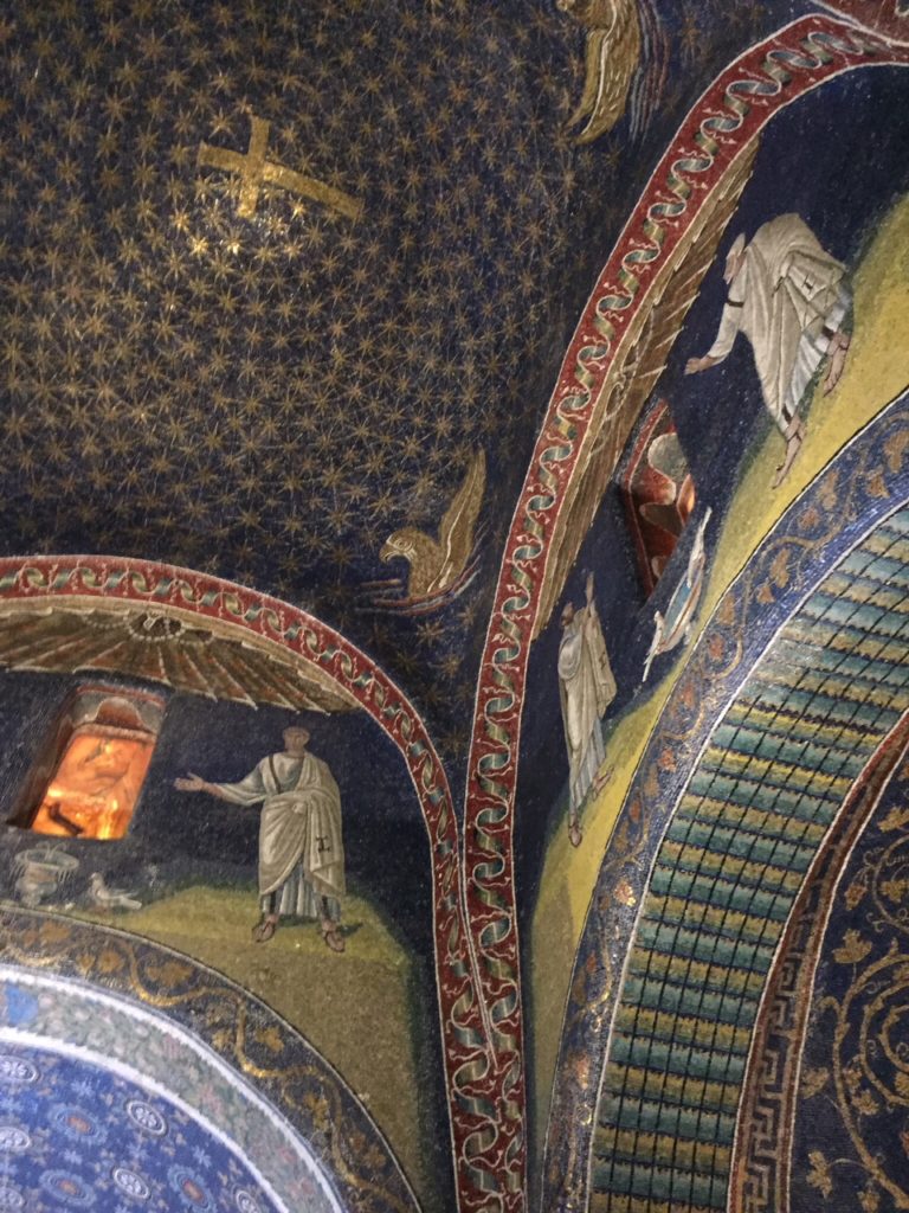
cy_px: 606
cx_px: 454
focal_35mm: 29
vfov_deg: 61.7
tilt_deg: +54.6
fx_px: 1015
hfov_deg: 48.2
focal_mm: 4.15
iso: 500
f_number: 2.2
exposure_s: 1/17
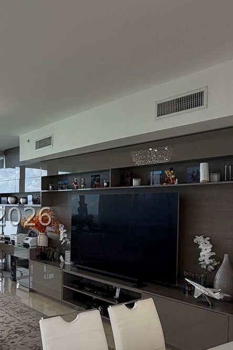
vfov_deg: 53.9
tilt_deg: -1.7
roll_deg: -0.4
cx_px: 21
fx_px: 340
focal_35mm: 35
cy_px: 217
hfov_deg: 35.5
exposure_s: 1/121
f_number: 2.2
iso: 160
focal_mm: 2.22
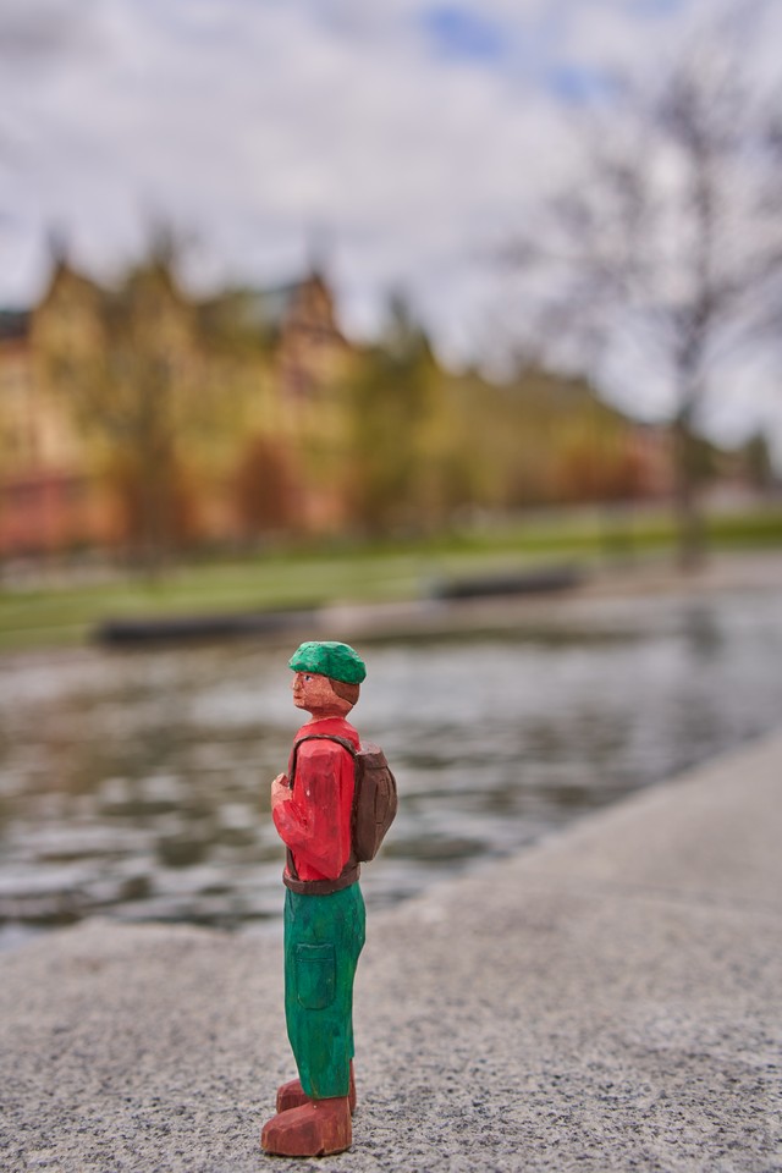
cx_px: 391
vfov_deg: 54.4
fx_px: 1140
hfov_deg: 37.9
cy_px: 586
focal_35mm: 35
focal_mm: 35
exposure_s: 1/1000
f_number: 2.8
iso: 100
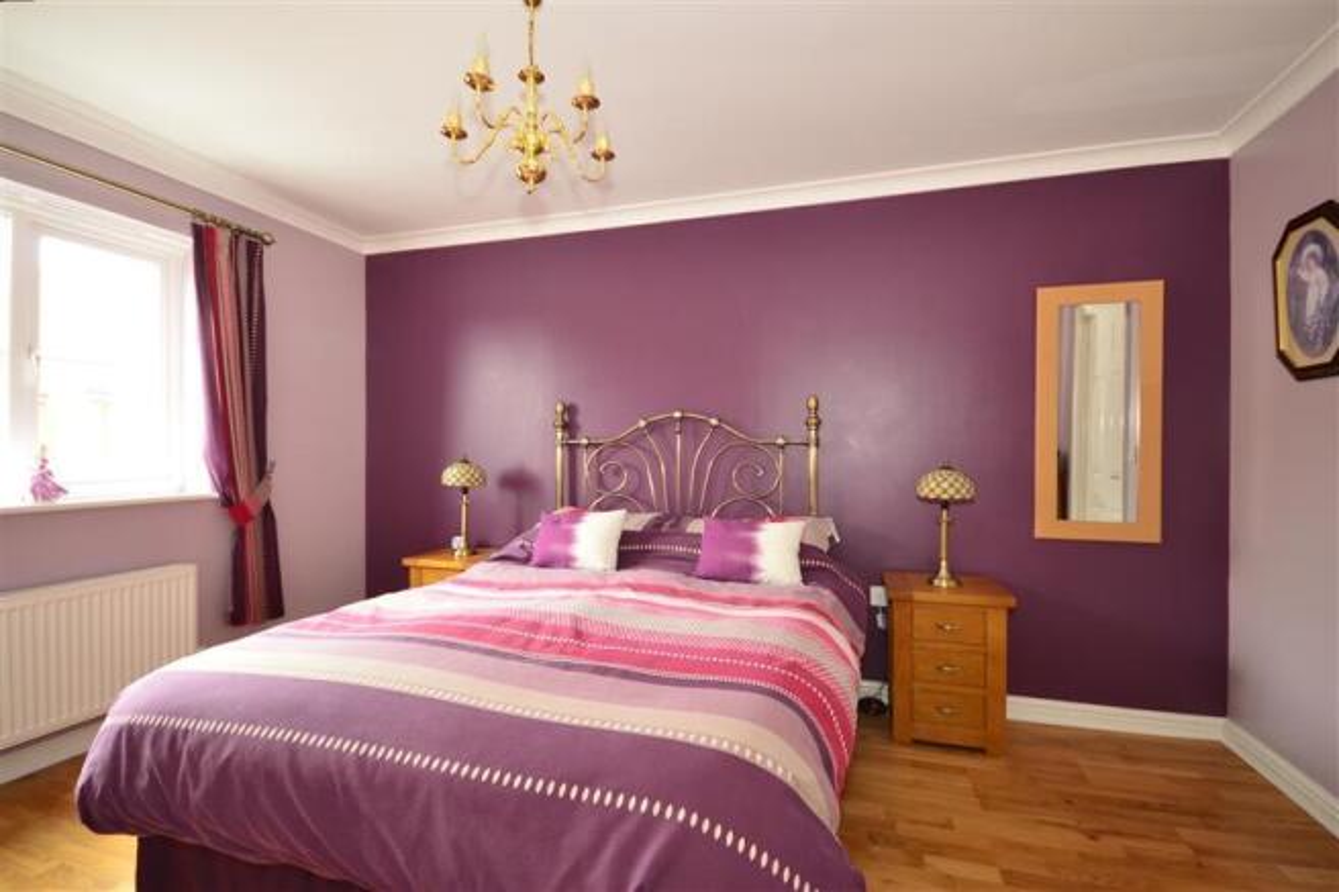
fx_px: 558
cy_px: 446
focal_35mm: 15
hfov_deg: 100.4
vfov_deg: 77.3
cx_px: 670
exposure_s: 1/4
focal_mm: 10
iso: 400
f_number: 5.6
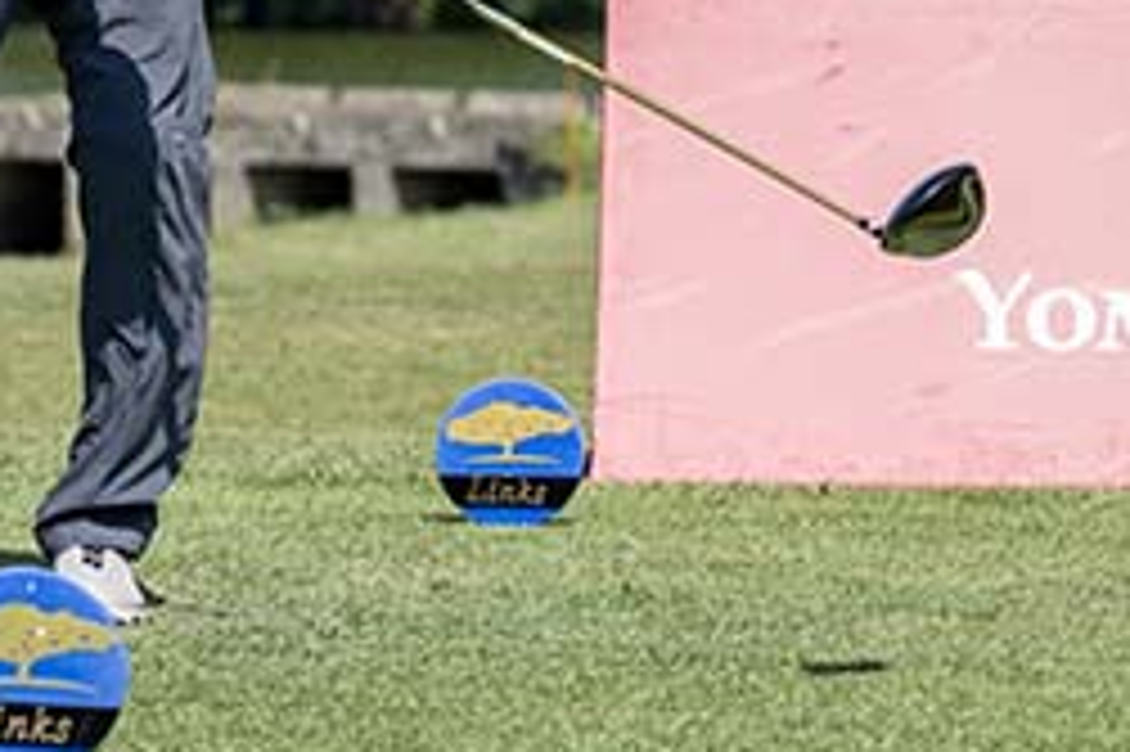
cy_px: -590
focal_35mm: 268
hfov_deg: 7.7
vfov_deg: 5.1
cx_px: 131
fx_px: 8406
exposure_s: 1/6400
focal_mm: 70
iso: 400
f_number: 3.2
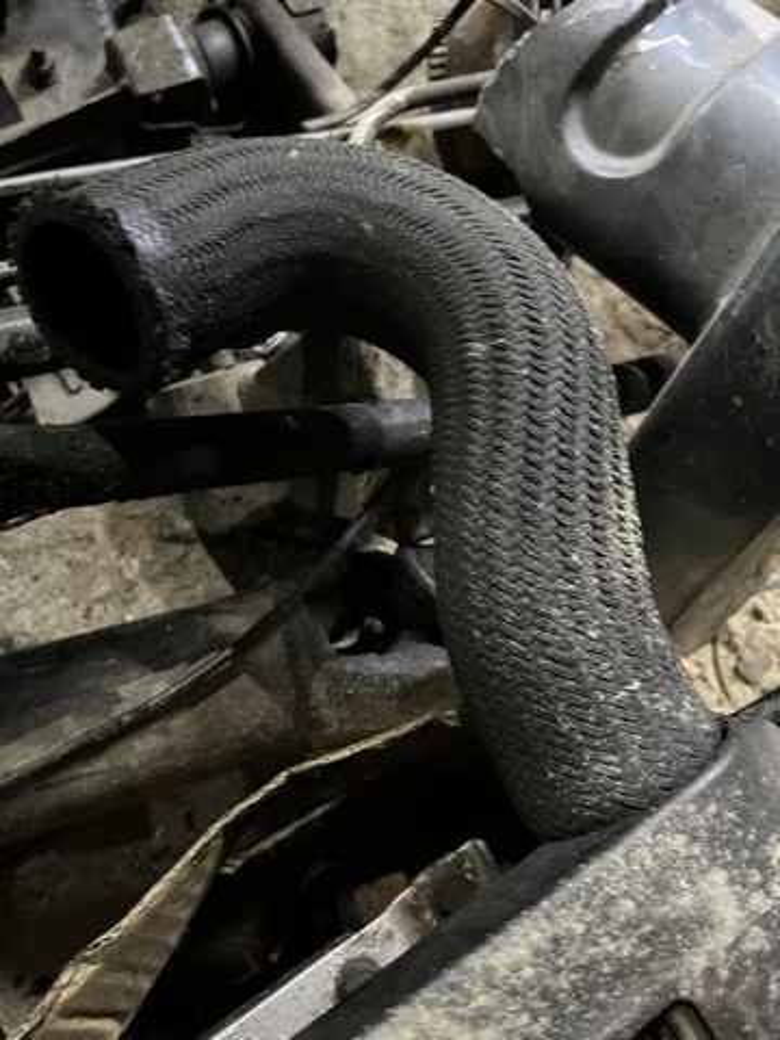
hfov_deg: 53.1
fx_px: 781
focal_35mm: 26
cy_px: 520
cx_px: 390
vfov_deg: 67.3
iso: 1000
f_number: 1.6
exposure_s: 1/25
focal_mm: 5.1
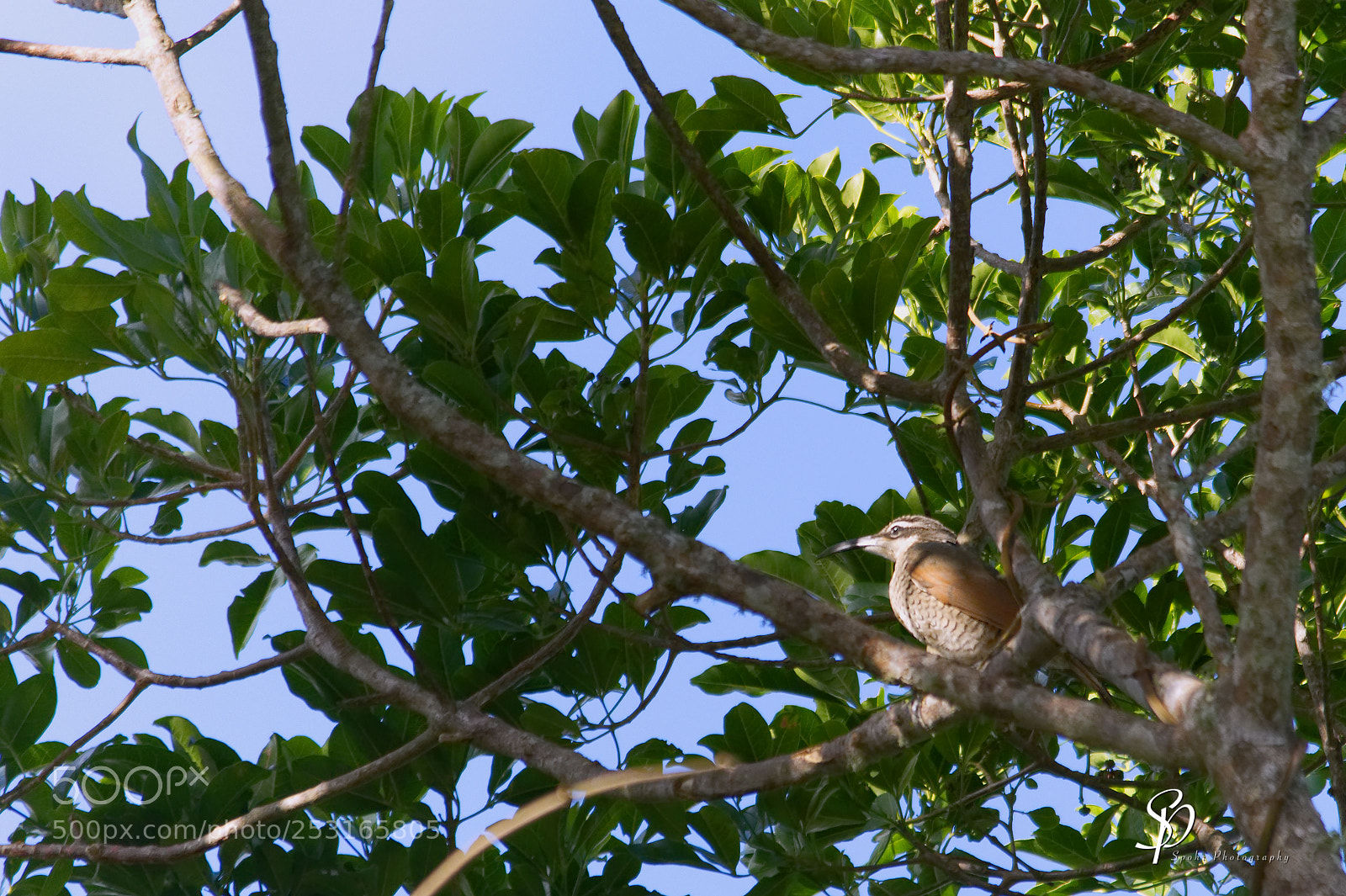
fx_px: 28026
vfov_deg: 1.8
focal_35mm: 750
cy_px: 448
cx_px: 673
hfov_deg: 2.8
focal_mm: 500
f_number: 6.3
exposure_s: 1/1000
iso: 500
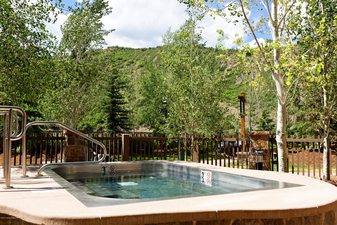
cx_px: 168
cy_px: 112
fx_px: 300
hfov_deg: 58.7
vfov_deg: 41.1
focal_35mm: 32
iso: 500
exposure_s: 1/1000
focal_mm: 32
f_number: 7.1
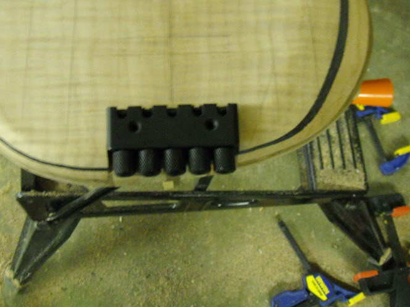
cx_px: 178
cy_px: 114
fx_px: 640
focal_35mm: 54
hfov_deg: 35.5
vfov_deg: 26.9
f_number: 2.8
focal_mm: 5.7
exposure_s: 1/8
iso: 436
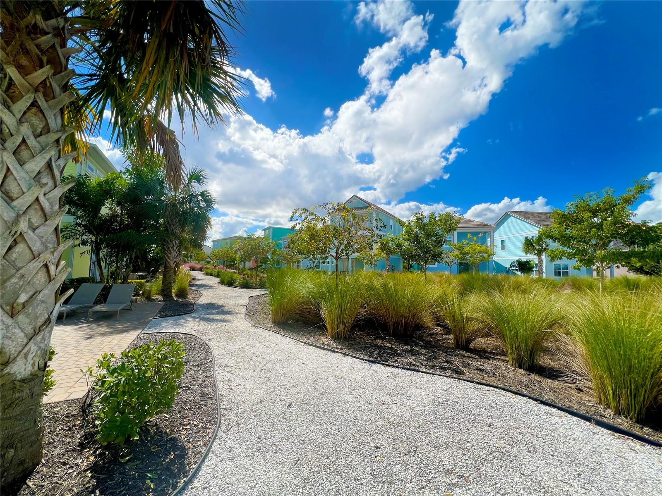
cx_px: 331
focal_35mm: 13
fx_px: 249
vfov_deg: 89.9
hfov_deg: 106.2
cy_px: 248
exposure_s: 1/2597
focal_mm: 1.57
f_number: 1.8
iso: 32
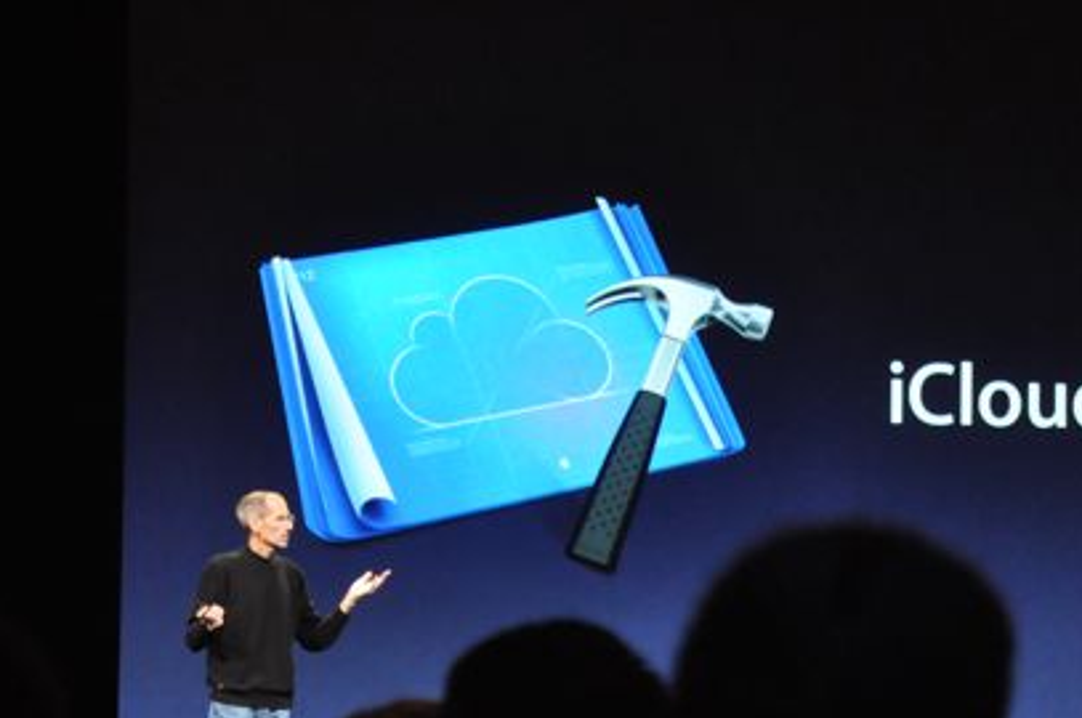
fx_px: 5551
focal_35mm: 185
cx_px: 744
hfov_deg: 11.1
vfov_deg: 7.4
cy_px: 477
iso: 1600
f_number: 5.3
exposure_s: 1/40
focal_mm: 66
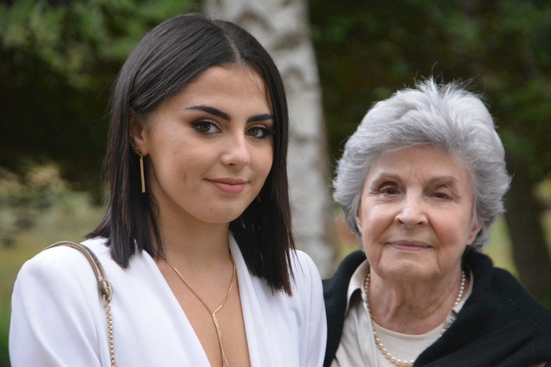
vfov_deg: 6.3
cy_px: 184
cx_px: 276
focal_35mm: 218
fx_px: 3328
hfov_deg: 9.5
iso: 2800
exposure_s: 1/500
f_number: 5.6
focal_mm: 145
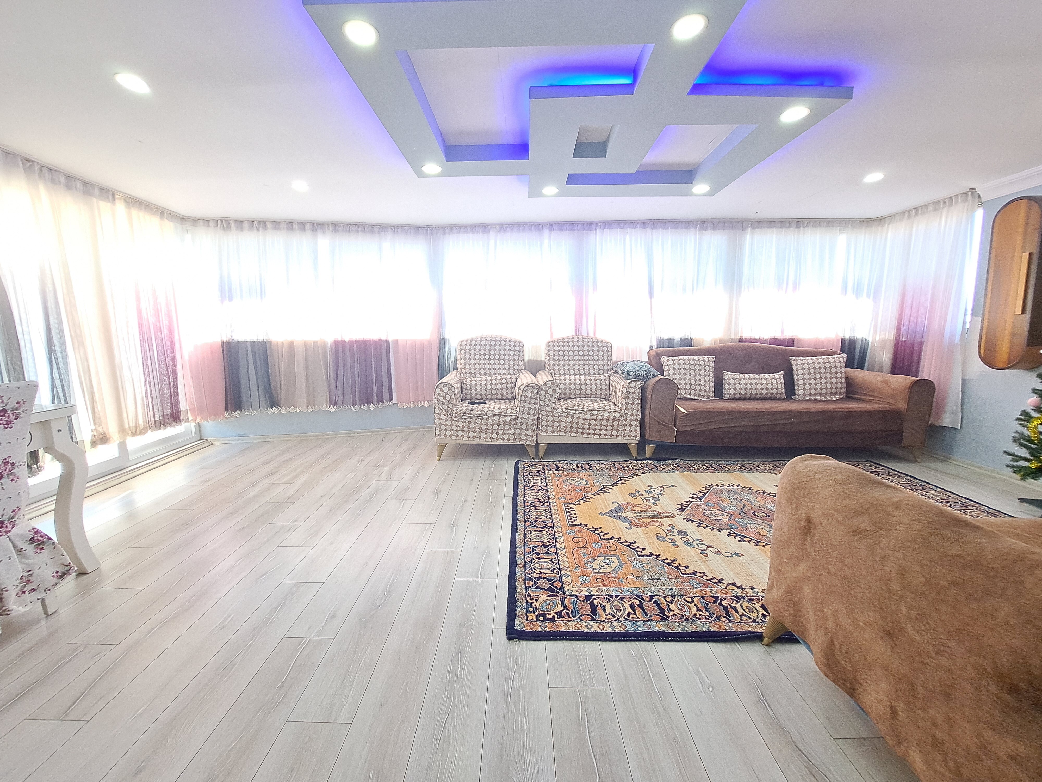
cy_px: 391
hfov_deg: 106.2
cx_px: 521
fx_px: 391
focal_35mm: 13
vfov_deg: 89.9
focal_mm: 1.74
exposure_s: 1/25
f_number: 2.2
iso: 64
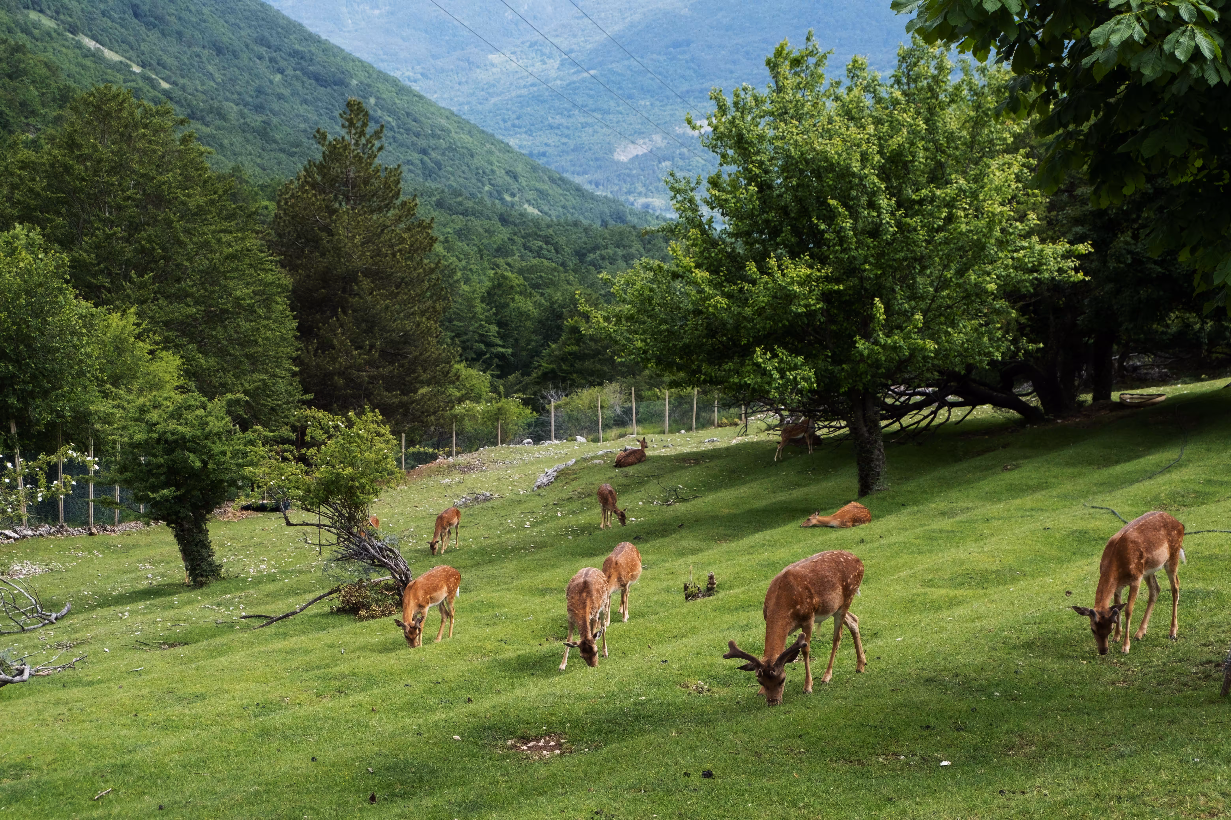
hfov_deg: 27.0
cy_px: 410
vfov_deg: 18.2
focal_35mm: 75
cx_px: 616
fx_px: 2564
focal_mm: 50
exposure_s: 1/250
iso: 200
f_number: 8
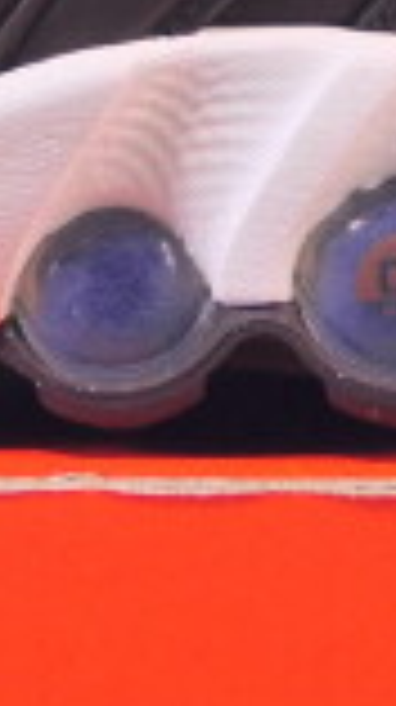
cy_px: -470
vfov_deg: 5.3
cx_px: -148
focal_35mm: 400
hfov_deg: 3.0
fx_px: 7487
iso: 250
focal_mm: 50
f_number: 2.2
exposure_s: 1/320
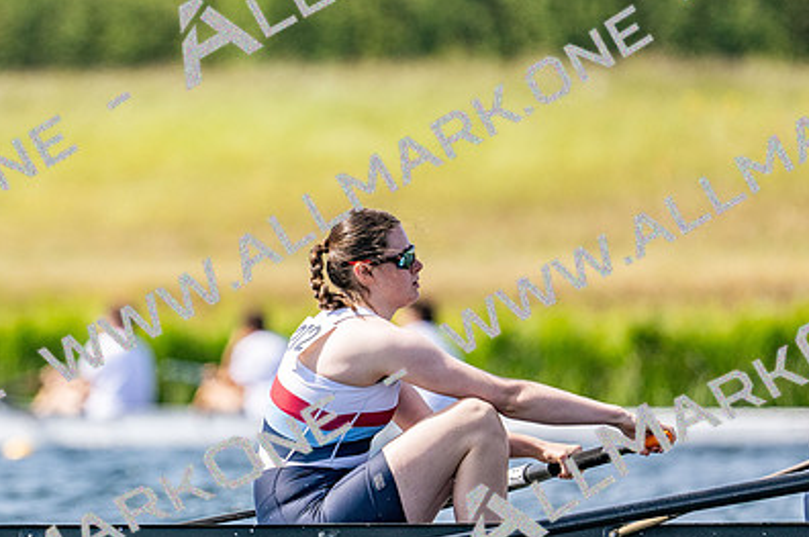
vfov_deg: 1.6
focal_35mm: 879
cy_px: 388
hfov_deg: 2.3
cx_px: 290
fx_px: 19729
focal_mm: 400
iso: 280
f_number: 4.5
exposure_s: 1/2500
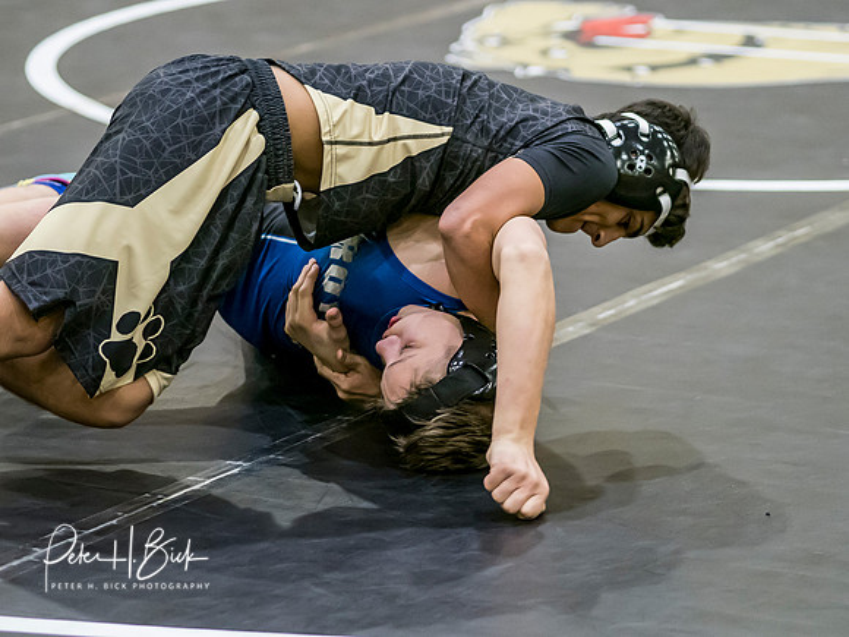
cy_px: 280
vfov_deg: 8.2
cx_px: 471
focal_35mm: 180
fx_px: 4416
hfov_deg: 11.0
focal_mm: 75
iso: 4000
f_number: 1.8
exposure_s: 1/800
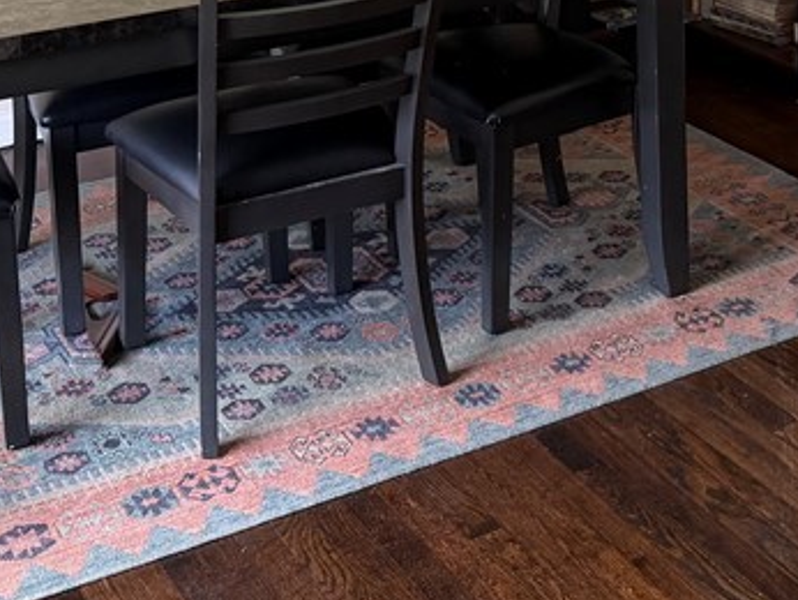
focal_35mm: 71
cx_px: 694
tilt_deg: -8.3
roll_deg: -0.2
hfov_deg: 26.6
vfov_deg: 19.1
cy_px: -198
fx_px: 1638
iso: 200
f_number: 1.78
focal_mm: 6.76
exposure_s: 1/103
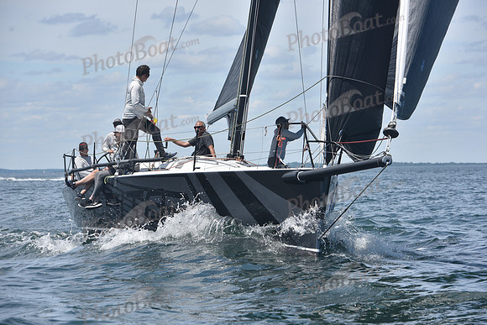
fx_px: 1827
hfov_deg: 15.2
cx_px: 244
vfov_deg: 10.2
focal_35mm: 135
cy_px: 162
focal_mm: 135
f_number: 7.1
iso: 320
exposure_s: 1/800
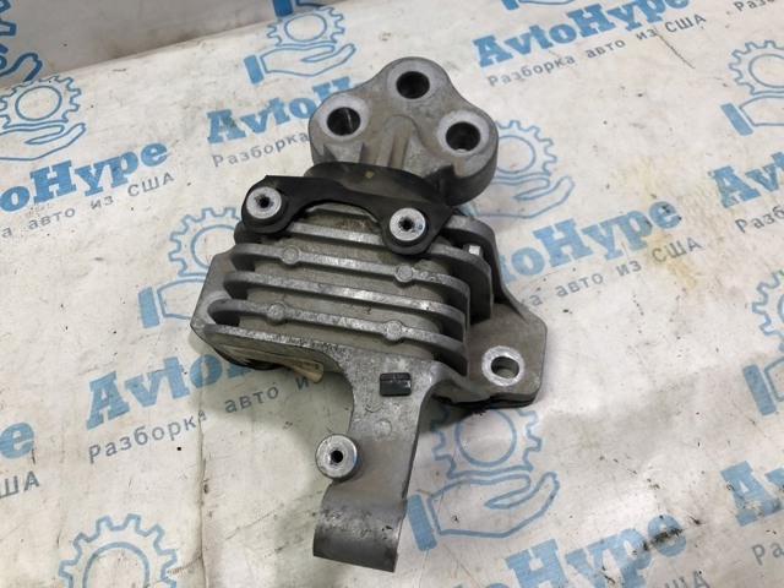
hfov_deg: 63.4
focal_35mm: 28
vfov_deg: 49.7
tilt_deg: -62.6
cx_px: 392
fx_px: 634
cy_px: 294
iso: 25
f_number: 1.8
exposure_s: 1/33
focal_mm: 4
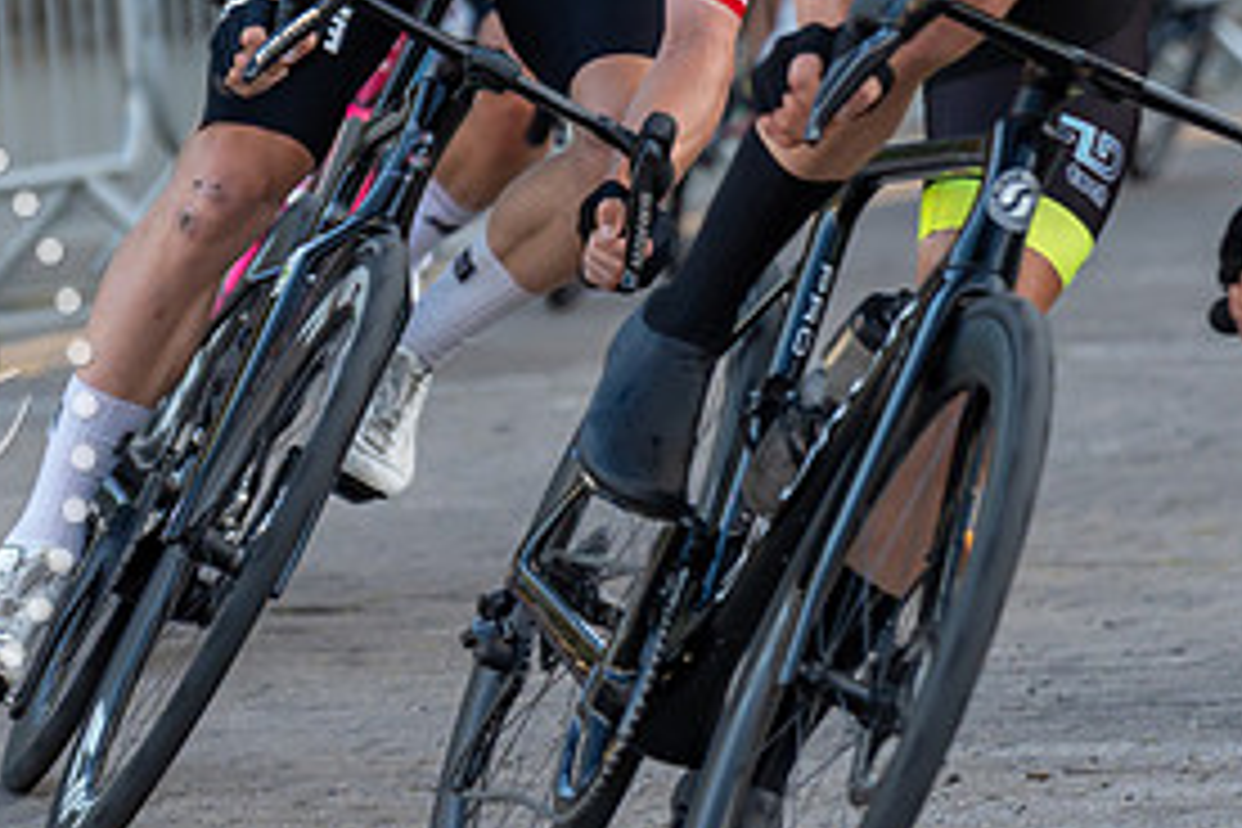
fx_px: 13592
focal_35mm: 394
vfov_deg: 3.5
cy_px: -193
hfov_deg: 5.2
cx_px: 978
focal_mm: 115
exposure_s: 1/800
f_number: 3.2
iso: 500
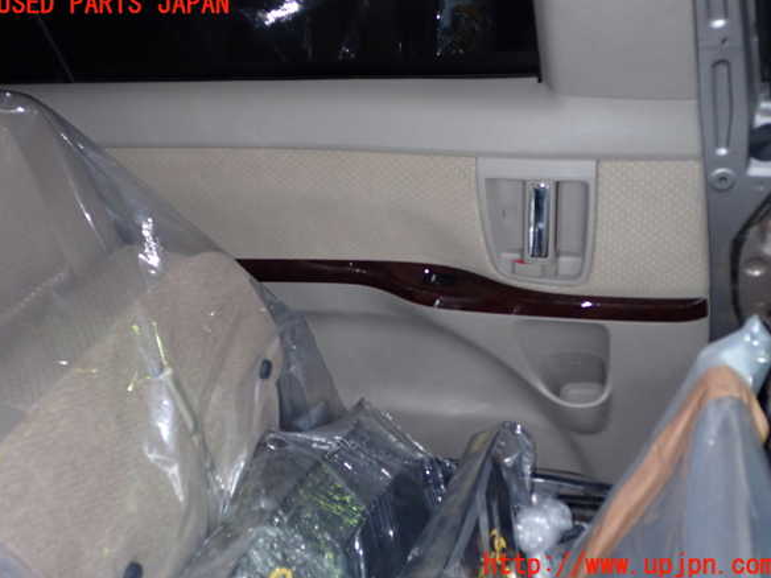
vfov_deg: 38.7
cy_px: 285
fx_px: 824
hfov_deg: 50.1
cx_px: 386
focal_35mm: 37
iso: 400
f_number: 2.5
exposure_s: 1/40
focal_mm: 6.37
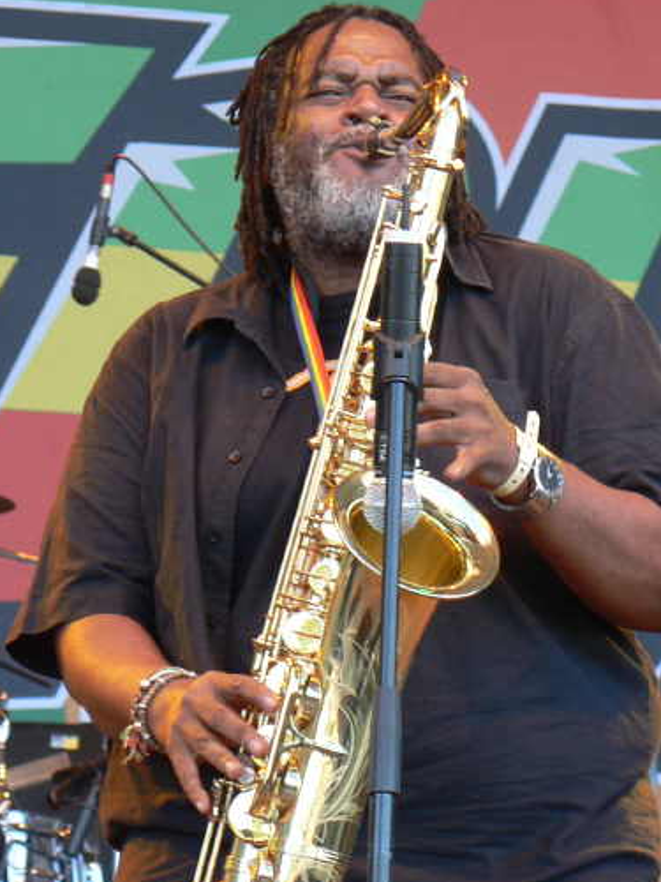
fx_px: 5525
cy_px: 478
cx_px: 382
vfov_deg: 9.1
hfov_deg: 6.8
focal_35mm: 217
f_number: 3.3
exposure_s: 1/40
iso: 64
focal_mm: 31
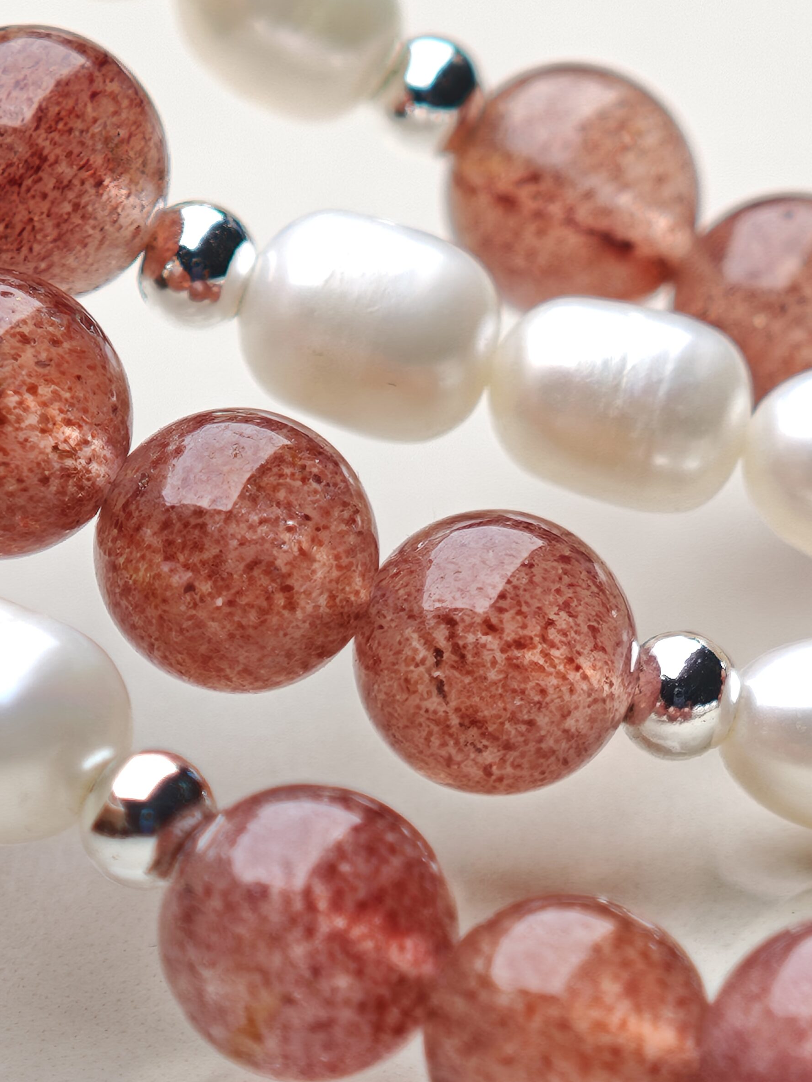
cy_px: 484
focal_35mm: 222
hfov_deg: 6.7
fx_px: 6943
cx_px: 430
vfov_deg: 8.9
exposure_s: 1/475
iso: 50
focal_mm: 11.5
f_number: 1.8
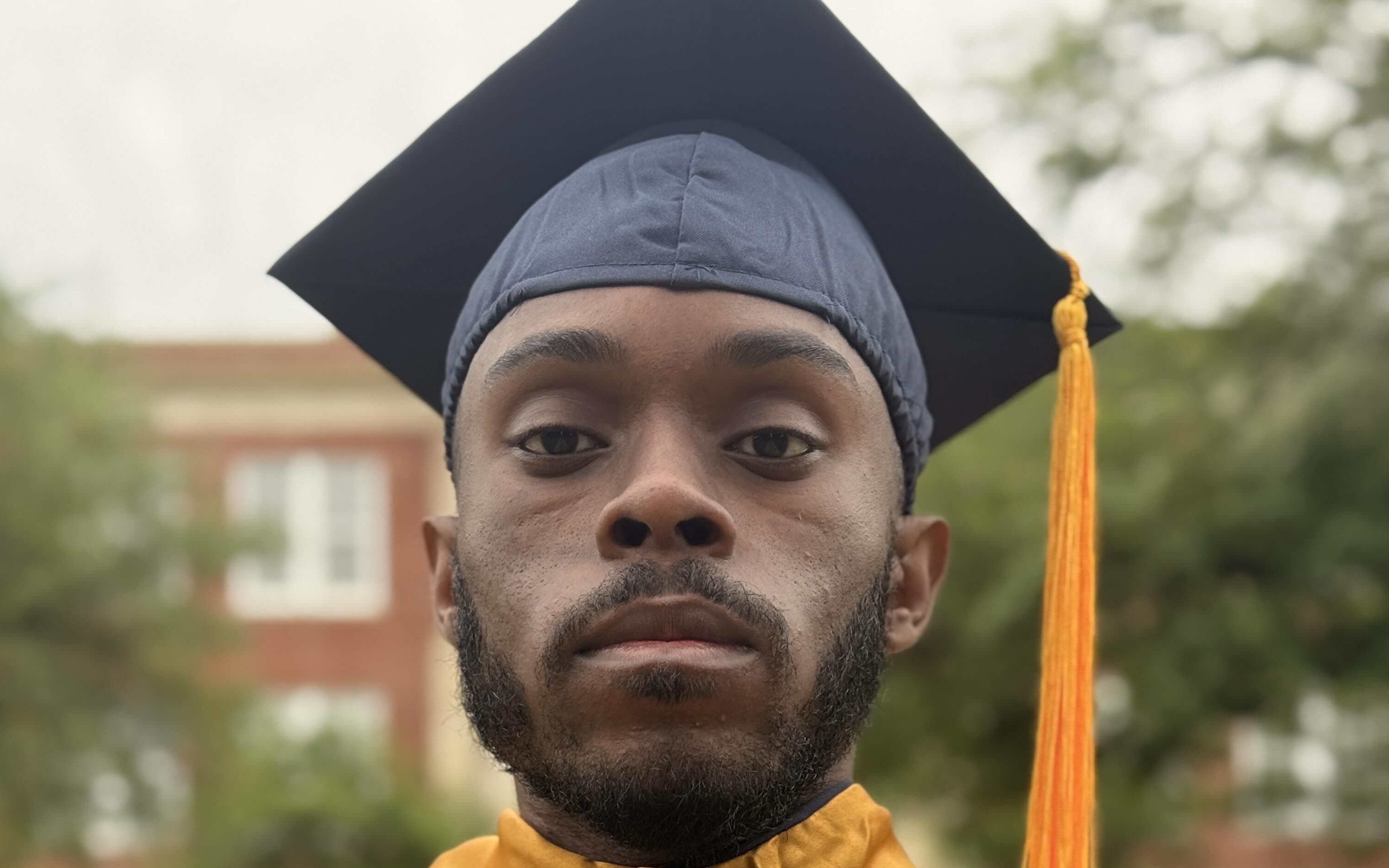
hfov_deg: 30.2
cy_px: 887
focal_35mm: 68
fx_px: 2574
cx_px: 694
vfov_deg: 18.6
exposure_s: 1/636
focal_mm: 6.76
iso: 100
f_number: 1.78
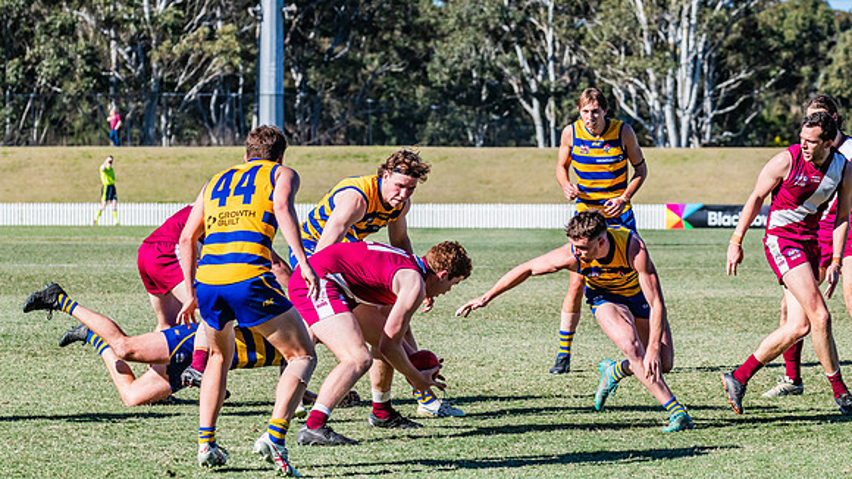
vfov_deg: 6.8
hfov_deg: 12.1
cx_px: 426
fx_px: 4022
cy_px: 195
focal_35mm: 178
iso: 800
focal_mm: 170
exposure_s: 1/1600
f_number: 9
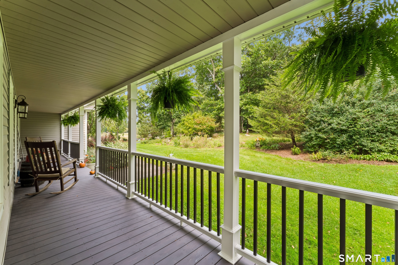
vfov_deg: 81.2
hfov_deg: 104.3
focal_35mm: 14
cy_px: 132
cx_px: 199
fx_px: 155
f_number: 22
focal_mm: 14
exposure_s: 1/3.33
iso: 100
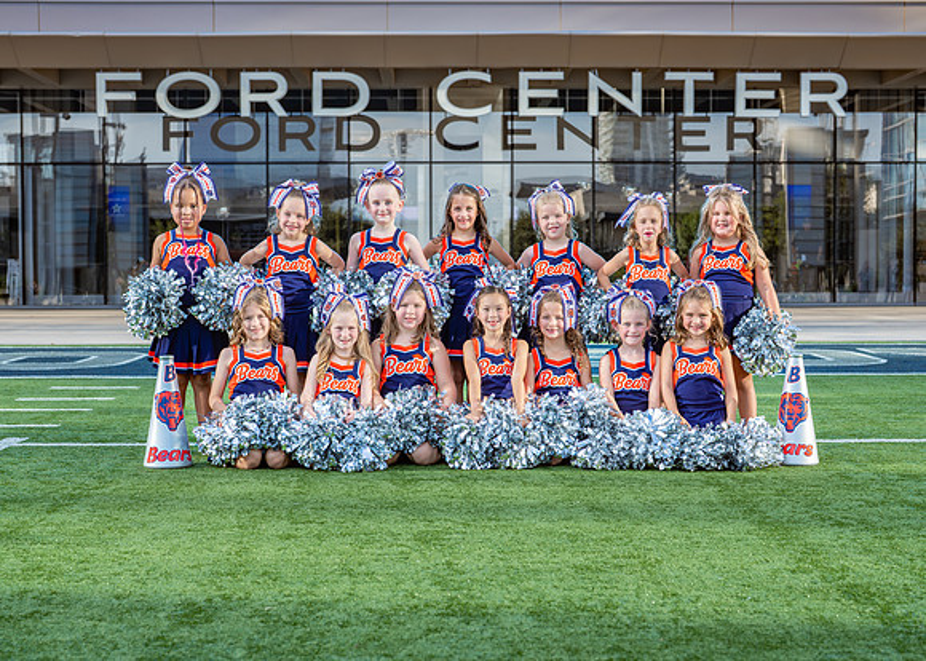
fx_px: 1663
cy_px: 349
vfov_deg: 22.5
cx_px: 462
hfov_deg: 31.1
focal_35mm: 63
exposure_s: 1/400
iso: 160
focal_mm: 50
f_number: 4
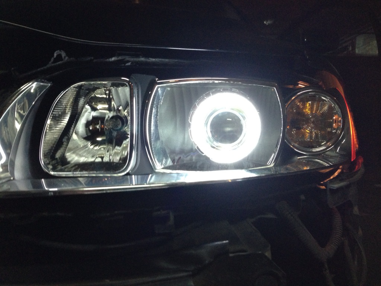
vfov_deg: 42.9
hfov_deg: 55.4
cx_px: 190
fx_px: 363
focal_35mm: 33
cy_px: 143
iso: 320
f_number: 2.4
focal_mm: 4.13
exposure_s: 1/20
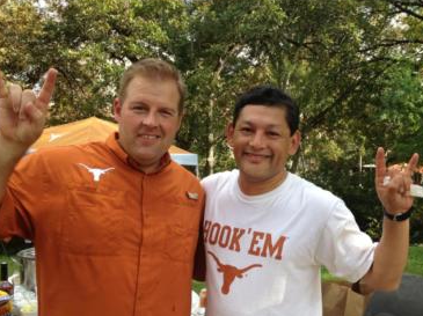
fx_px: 586
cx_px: 247
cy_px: 204
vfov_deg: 30.0
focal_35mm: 48
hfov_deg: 39.6
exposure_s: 1/389
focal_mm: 4.28
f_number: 2.4
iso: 64
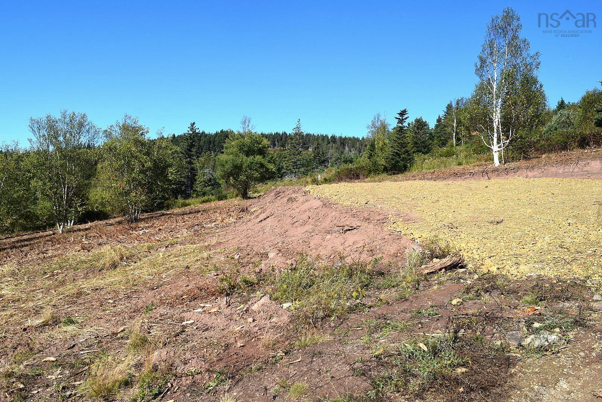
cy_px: 201
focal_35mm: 30
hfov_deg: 61.9
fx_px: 502
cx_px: 301
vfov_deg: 43.6
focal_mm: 20
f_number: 10
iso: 200
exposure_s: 1/400
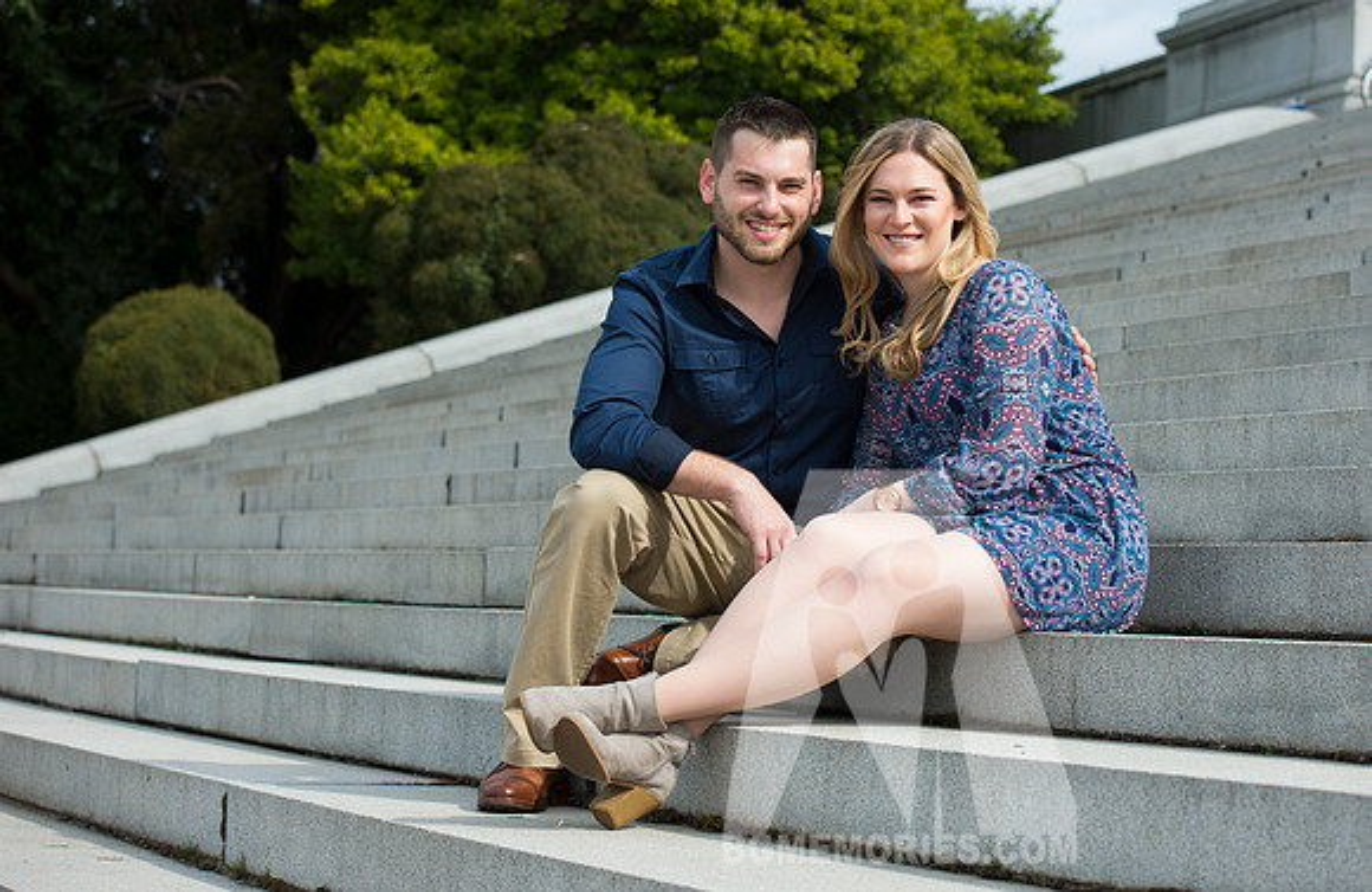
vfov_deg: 16.7
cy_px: 371
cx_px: 779
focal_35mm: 80
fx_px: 3033
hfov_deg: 25.5
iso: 160
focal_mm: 70
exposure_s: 1/500
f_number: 5.6
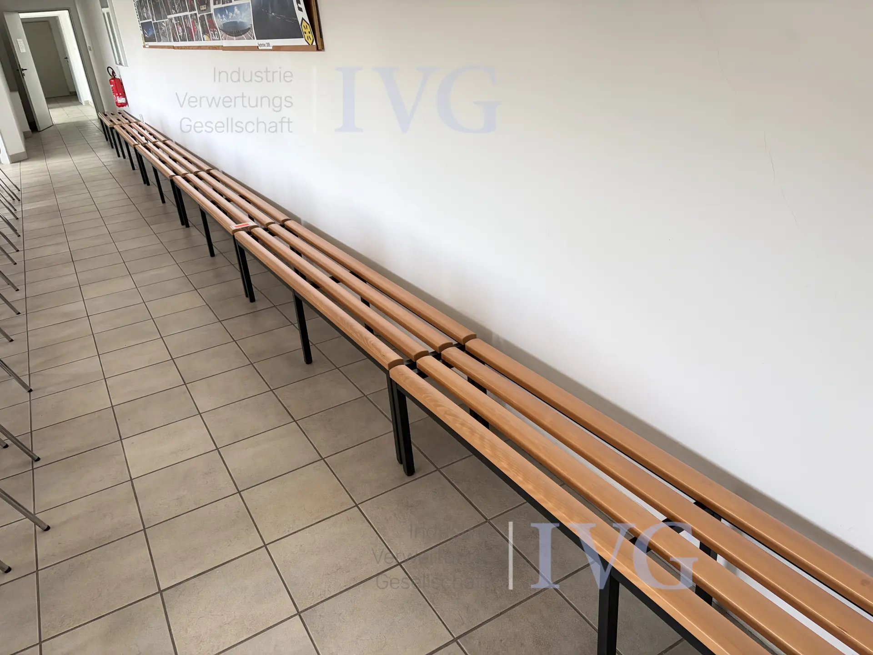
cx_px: 436
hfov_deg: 67.3
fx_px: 656
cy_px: 328
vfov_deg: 53.1
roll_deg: +6.5
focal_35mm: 26
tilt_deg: -26.6
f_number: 1.6
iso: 125
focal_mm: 5.96
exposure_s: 1/92
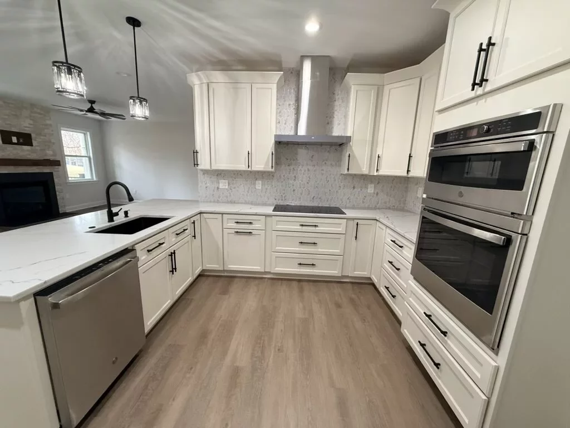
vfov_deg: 85.7
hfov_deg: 102.1
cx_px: 285
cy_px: 214
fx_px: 231
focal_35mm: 14
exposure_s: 1/60
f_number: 2.2
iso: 200
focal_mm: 2.22
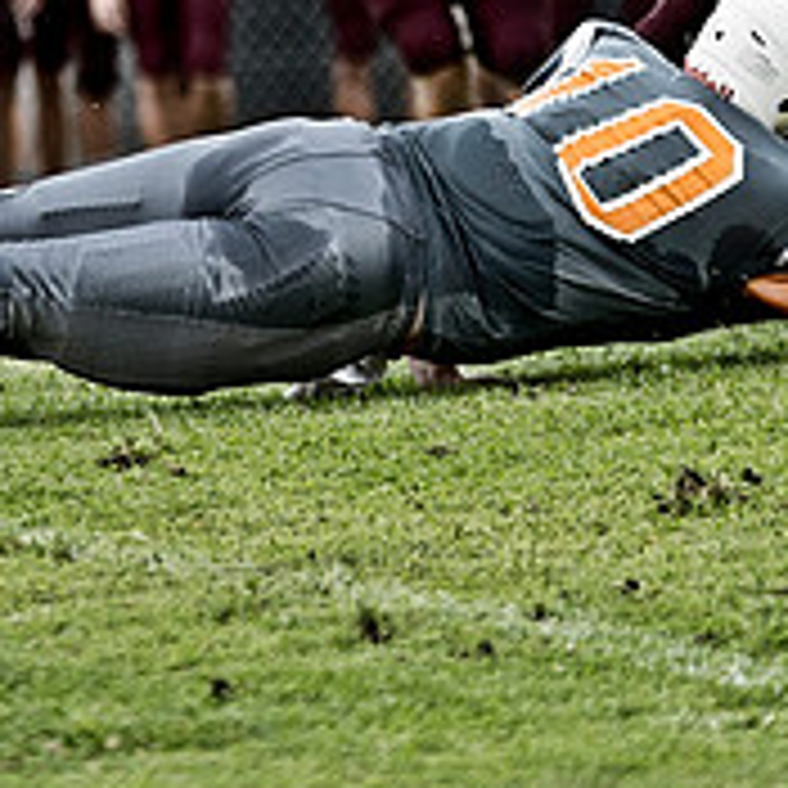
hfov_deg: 2.4
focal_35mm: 738
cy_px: 101
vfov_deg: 2.4
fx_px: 19017
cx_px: 333
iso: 400
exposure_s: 1/1000
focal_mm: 175
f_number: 2.8
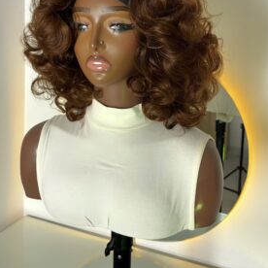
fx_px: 307
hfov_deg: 47.1
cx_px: 120
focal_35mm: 35
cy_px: 85
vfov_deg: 46.3
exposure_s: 1/100
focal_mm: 5.96
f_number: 1.6
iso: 100
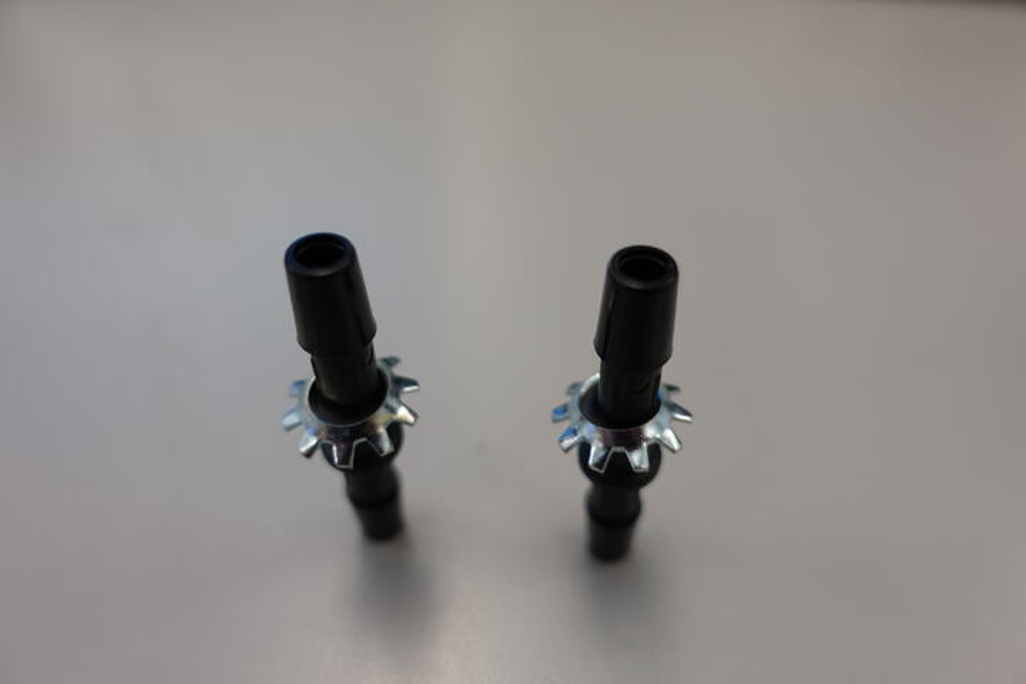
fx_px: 684
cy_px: 342
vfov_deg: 53.1
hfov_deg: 73.7
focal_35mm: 24
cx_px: 513
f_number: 2.5
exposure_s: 1/30
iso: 125
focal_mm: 8.8
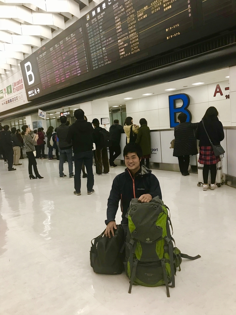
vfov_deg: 63.4
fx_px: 255
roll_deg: +5.1
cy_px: 158
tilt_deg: -5.0
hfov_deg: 49.7
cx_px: 118
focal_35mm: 28
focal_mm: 3.99
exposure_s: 1/33
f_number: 1.8
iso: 32
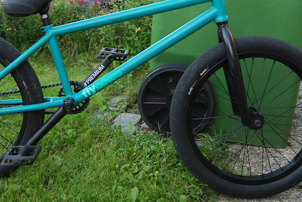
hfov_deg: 36.1
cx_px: 116
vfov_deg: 24.1
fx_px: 461
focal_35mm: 55
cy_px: 24
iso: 250
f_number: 3.5
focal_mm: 19
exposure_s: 1/60
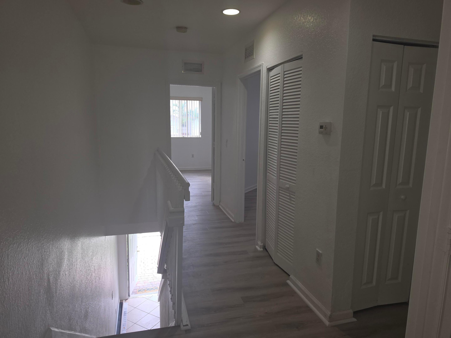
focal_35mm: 23
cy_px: 169
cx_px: 226
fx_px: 300
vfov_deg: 58.9
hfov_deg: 73.9
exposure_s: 1/60
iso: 32
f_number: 1.4
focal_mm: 6.5
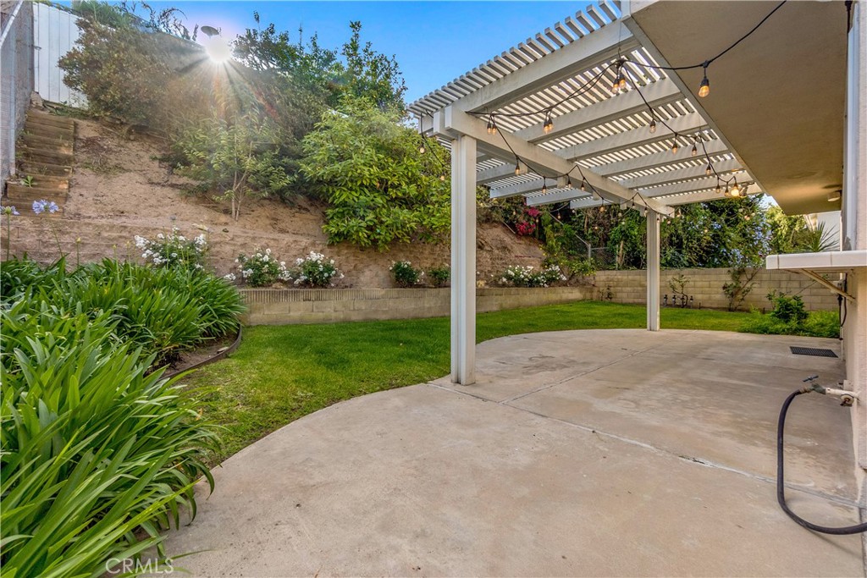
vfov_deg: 77.3
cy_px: 289
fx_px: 361
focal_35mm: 15
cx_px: 434
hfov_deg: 100.4
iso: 400
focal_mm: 10
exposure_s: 1/200
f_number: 8
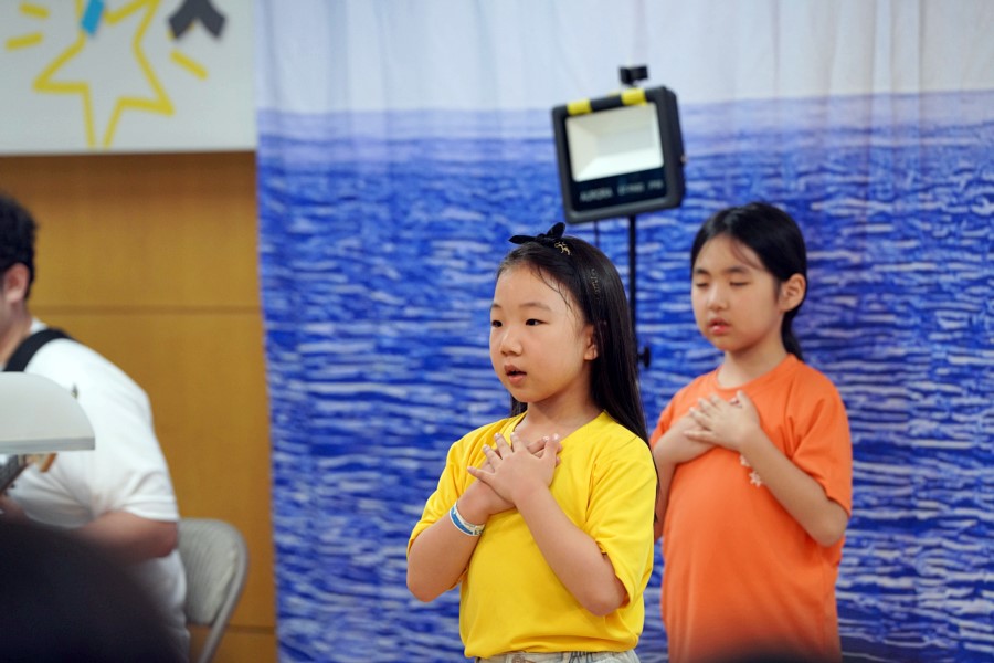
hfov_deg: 10.3
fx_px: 5522
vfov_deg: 6.9
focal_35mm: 200
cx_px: 497
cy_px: 332
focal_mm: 200
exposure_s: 1/250
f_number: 4
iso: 2000
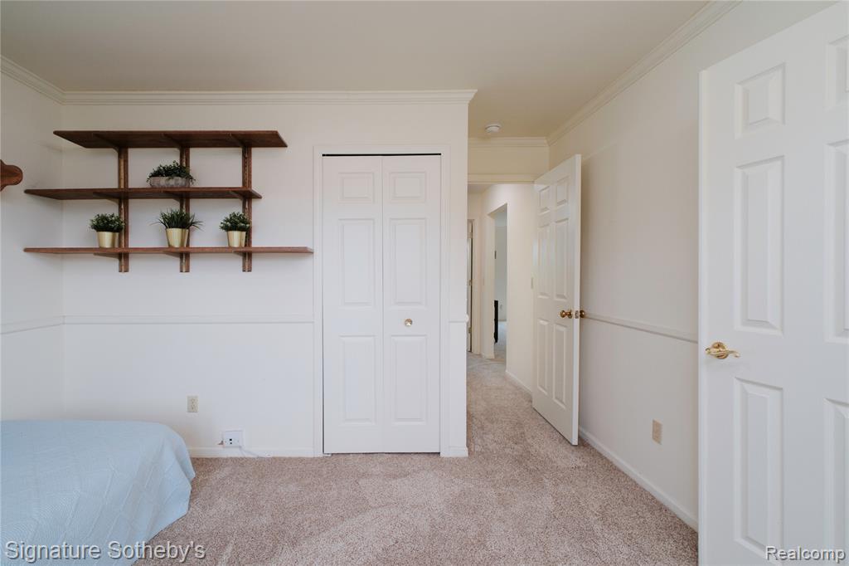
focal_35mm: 15
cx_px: 424
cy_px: 283
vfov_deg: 77.3
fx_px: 354
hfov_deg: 100.4
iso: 640
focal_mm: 10
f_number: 7.1
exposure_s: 1/125
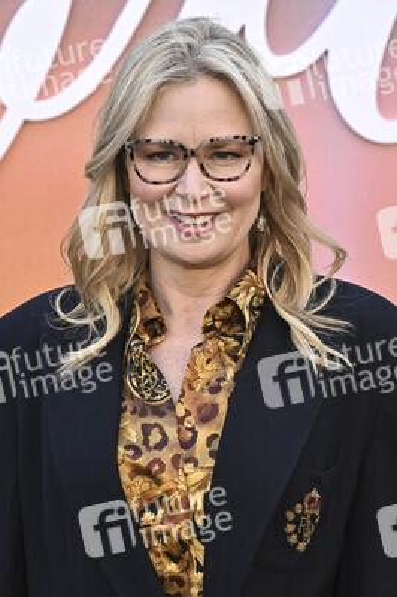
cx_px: 198
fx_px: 2171
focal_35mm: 131
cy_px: 298
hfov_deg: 10.5
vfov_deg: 15.7
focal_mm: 131
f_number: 7.1
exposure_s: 1/320
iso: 800
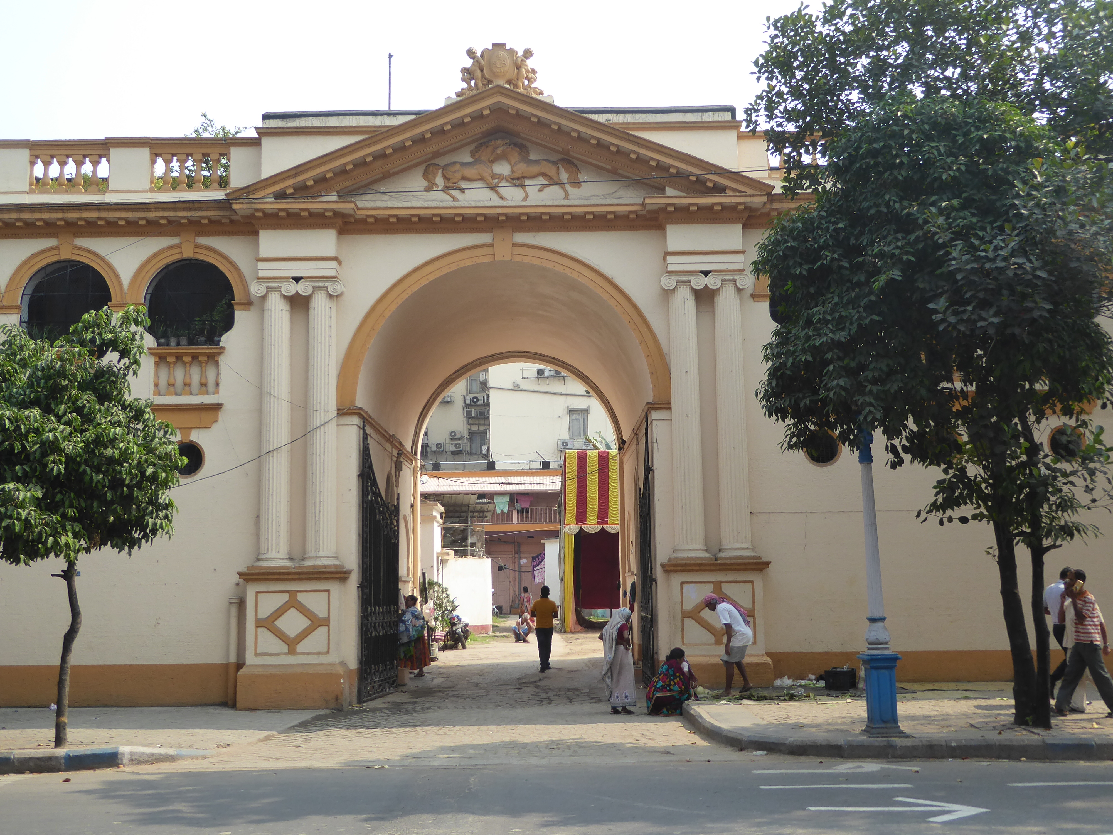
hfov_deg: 47.9
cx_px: 556
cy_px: 418
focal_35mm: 39
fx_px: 1254
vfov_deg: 36.8
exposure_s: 1/320
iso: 125
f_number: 3.7
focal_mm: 6.7
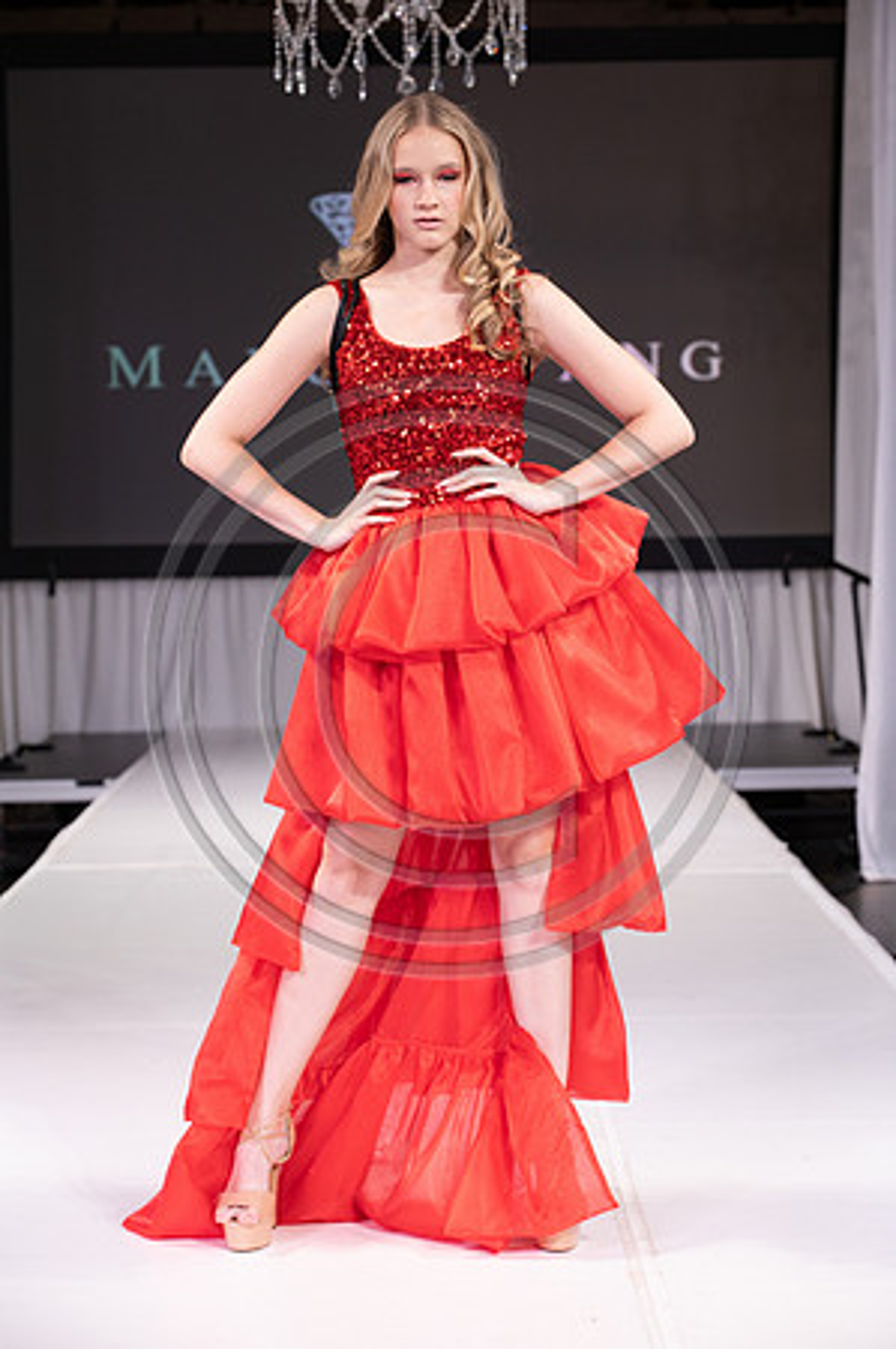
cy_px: 674
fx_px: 3180
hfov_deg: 16.0
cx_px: 448
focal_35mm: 85
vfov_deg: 23.9
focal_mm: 85
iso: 2000
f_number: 5.6
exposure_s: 1/400
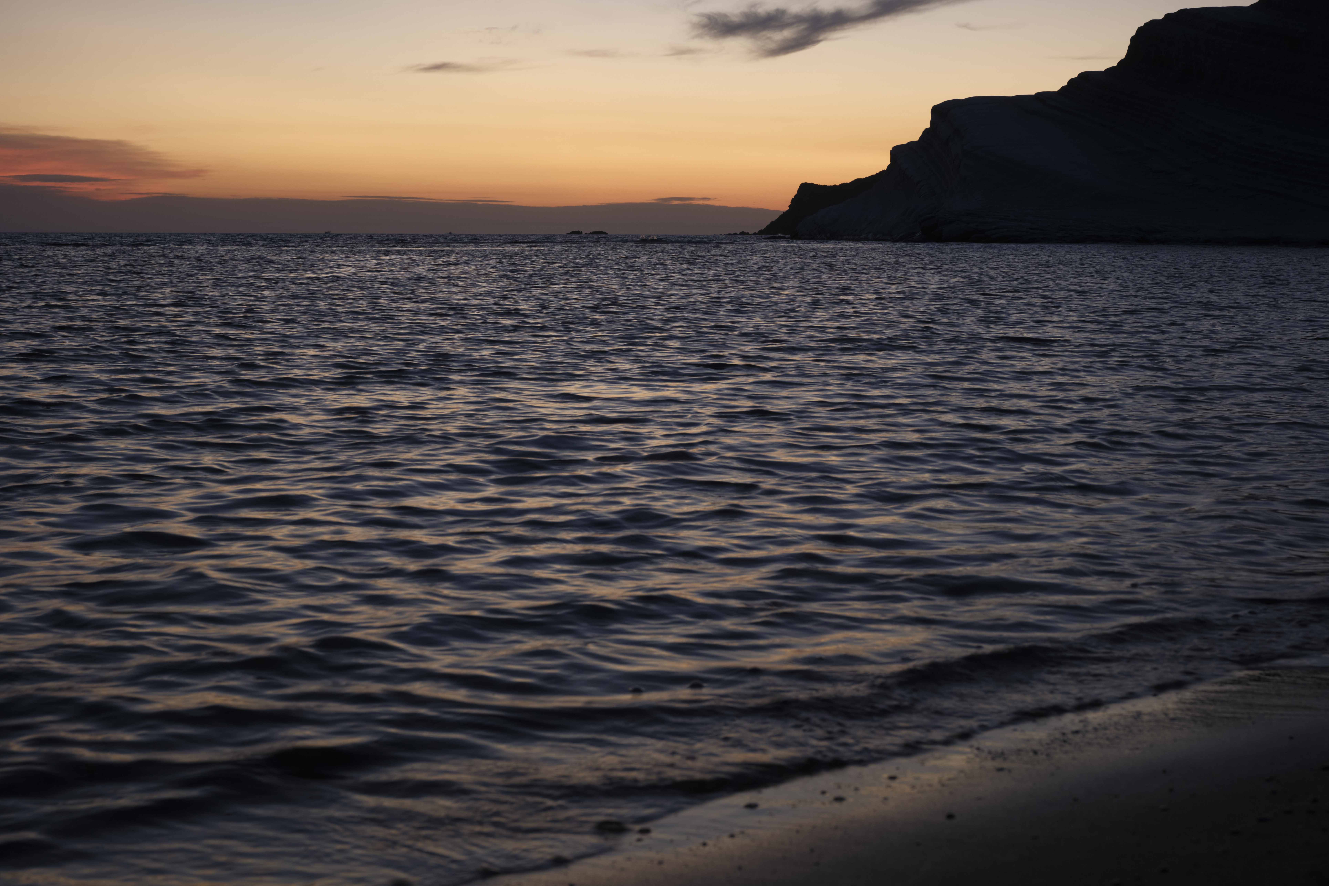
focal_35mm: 54
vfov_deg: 25.1
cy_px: 443
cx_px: 664
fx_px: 1993
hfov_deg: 36.9
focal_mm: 36.3
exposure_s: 1/25
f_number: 8
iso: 320
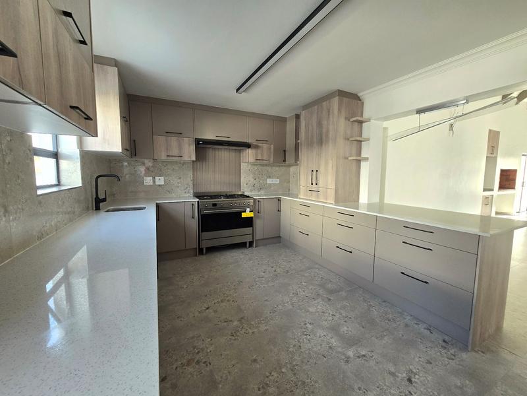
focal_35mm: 13
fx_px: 198
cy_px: 198
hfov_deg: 106.2
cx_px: 264
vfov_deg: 89.9
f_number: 2.2
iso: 100
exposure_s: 1/120
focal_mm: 2.2
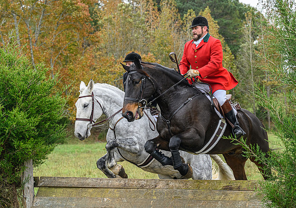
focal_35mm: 112
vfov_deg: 12.6
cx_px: 158
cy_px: 113
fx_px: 939
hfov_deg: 17.9
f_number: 3.5
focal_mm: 80
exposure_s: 1/800
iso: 1000
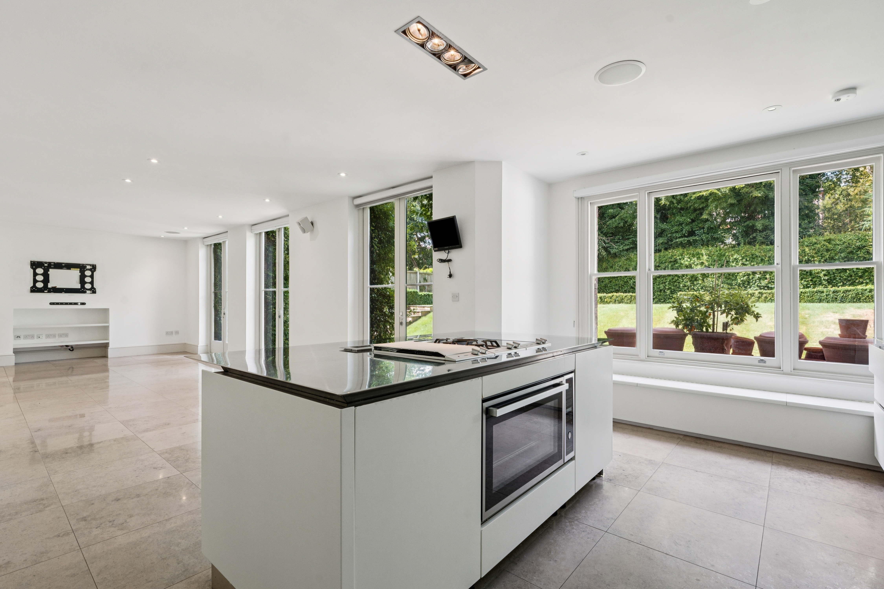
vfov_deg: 73.7
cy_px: 294
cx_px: 442
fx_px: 393
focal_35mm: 16
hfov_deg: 96.7
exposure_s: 1/15
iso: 400
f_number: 9
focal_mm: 16
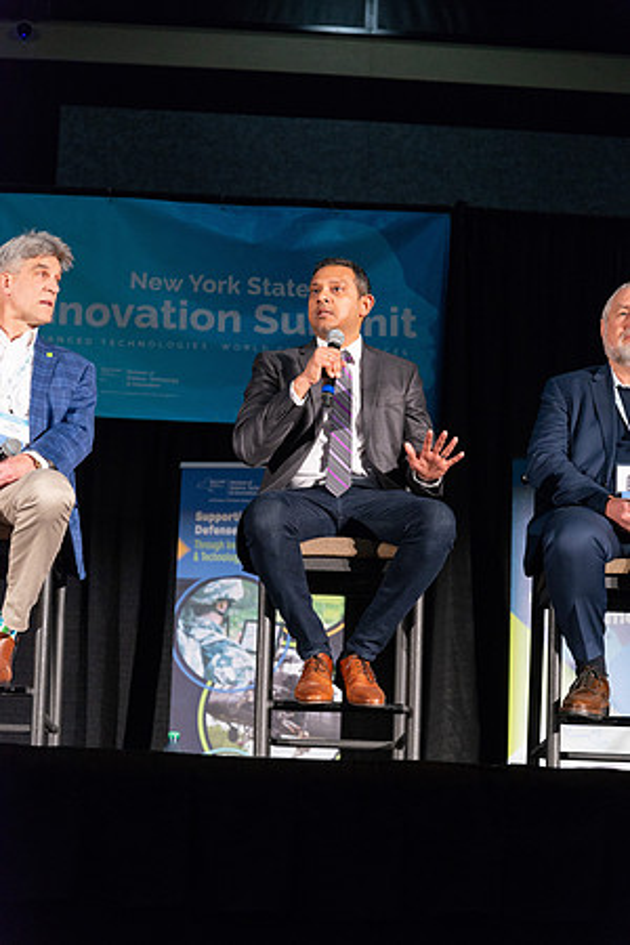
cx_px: 315
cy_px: 472
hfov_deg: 16.1
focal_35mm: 85
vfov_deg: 23.9
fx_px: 2231
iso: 1250
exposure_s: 1/200
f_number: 4.5
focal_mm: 85
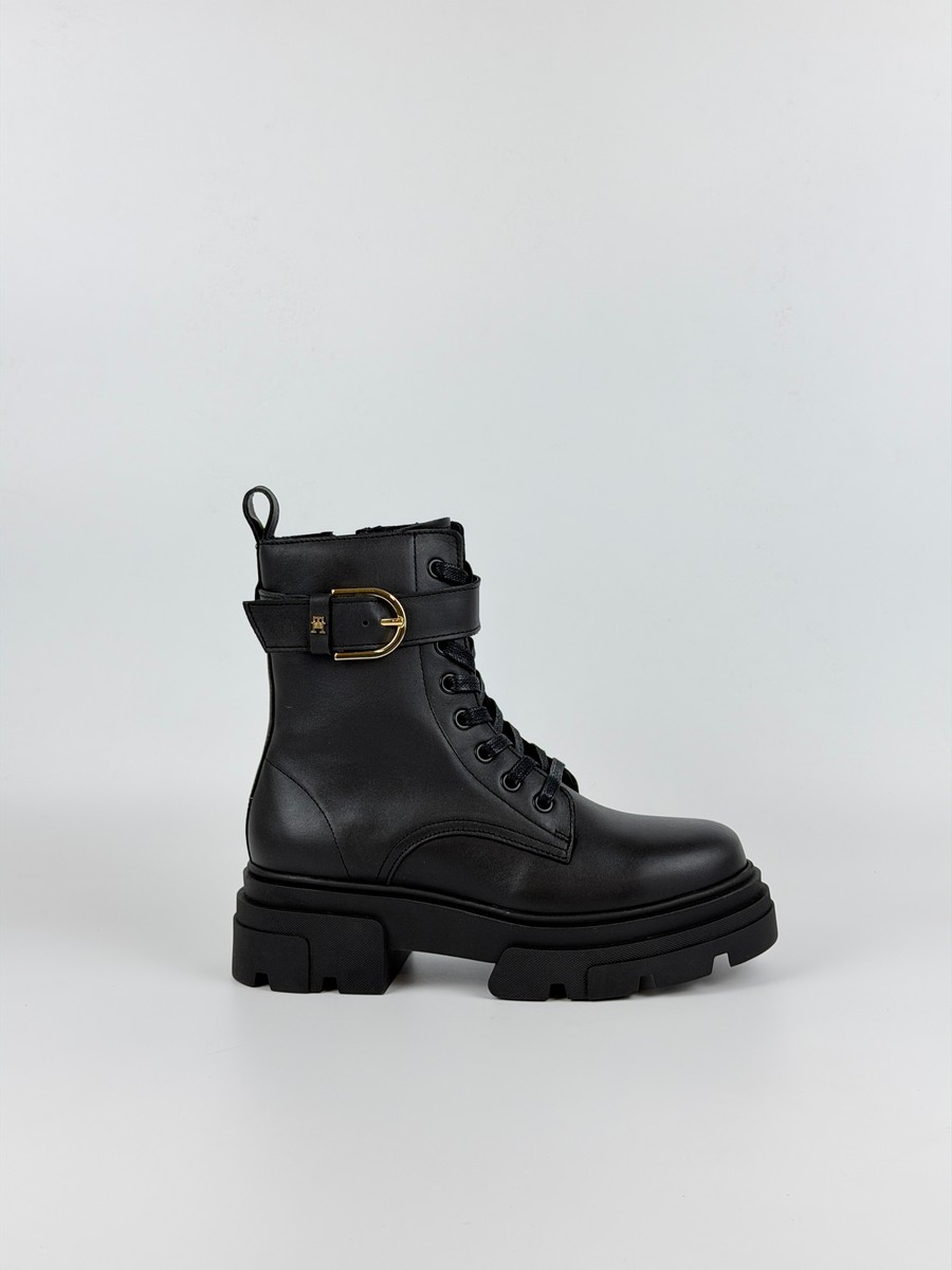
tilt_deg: -5.1
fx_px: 1760
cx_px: 476
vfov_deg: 39.7
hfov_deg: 30.3
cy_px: 635
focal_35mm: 48
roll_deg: +0.2
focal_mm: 6.76
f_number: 1.78
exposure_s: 1/194
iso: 50
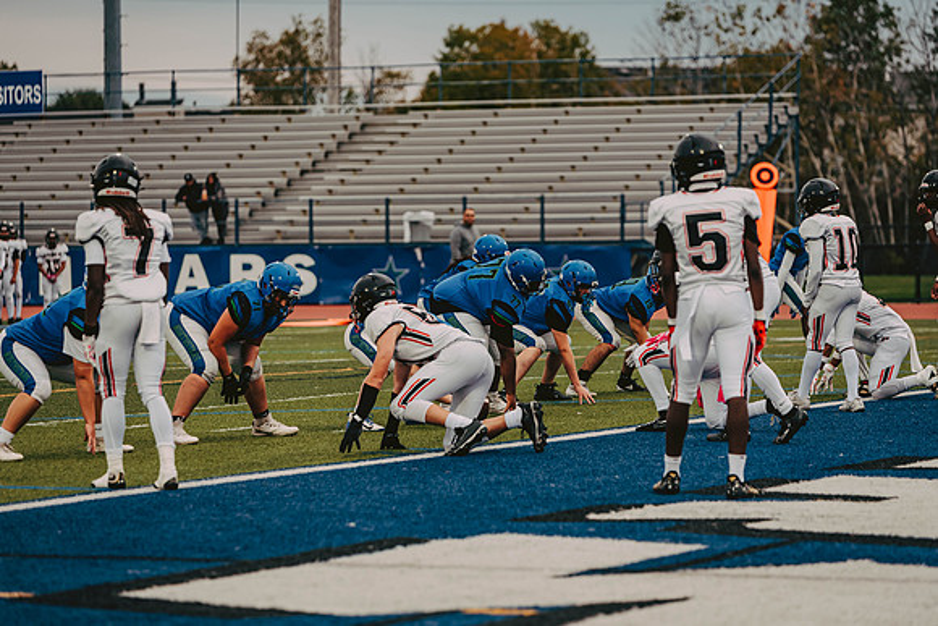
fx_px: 4284
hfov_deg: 12.5
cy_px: 312
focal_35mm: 164
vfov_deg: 8.4
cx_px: 485
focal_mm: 155
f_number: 3.2
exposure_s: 1/500
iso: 800
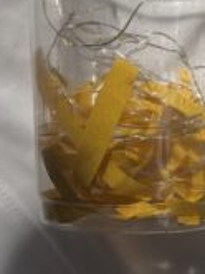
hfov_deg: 7.7
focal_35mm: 188
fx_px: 1488
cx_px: 344
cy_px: -36
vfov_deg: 10.4
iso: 40
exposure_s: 1/4255
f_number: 1.6
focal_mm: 5.96
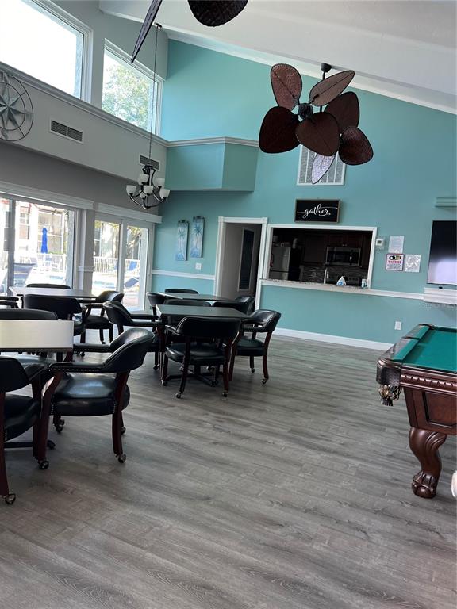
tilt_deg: -4.4
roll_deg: -4.5
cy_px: 304
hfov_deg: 53.1
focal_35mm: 26
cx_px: 228
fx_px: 458
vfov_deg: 67.3
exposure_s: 1/121
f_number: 1.5
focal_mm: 5.7
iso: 80
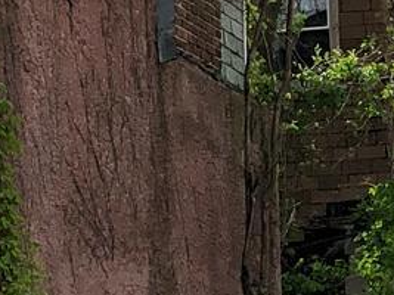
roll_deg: +1.8
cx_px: 668
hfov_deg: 8.9
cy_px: 211
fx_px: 2446
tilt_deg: +8.0
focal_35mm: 215
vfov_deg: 6.9
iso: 20
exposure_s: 1/2088
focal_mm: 3.99
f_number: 1.8
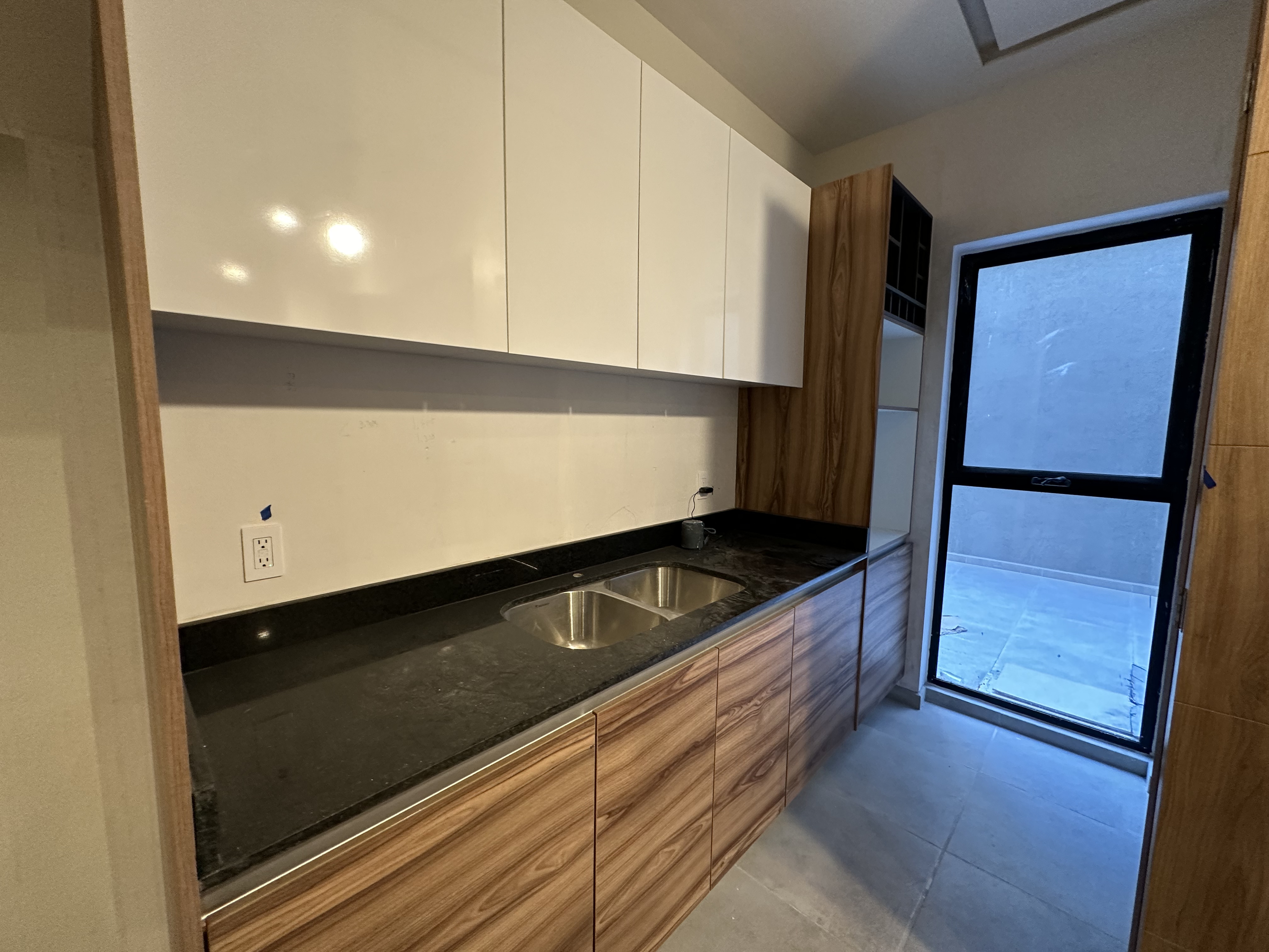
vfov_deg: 85.7
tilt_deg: -7.5
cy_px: 476
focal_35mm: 14
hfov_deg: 102.1
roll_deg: -0.2
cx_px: 634
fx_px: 513
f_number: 2.2
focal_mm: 2.22
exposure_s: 1/60
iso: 250
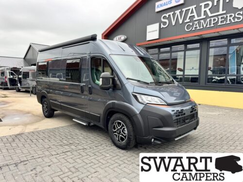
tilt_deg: -4.6
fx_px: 168
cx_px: 122
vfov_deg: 56.8
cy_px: 91
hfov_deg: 71.6
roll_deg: -0.7
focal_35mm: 24
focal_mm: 6.76
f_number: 1.78
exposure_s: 1/658
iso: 80
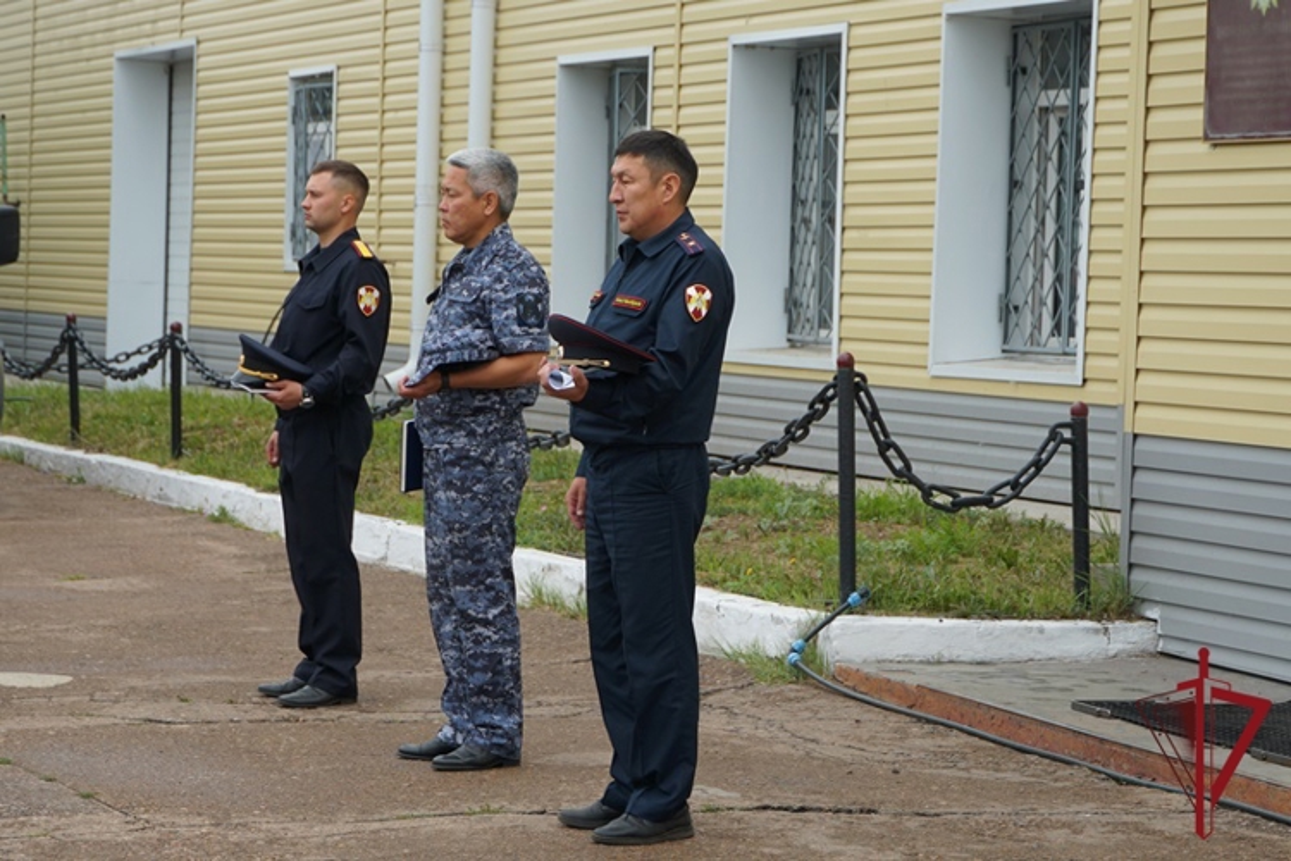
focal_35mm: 99
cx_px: 646
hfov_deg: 20.6
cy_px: 430
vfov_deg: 13.8
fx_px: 3550
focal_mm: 66
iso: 160
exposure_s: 1/160
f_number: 5.6
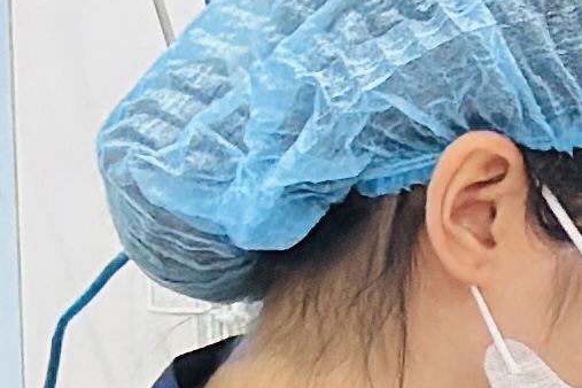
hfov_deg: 4.9
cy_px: 1041
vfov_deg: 3.4
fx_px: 6418
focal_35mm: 397
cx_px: 1984
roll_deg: -0.3
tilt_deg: -6.0
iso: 250
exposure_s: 1/100
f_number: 1.78
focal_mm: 6.86
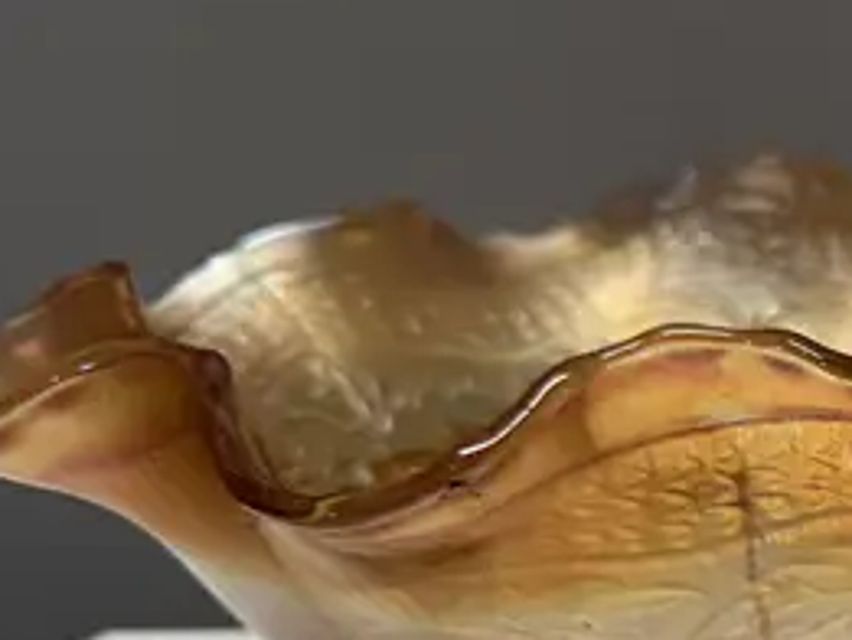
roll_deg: +0.7
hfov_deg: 17.3
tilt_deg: -18.2
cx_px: 1508
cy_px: 676
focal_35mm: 94
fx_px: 2315
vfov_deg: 15.4
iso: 100
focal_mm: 6.86
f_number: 1.78
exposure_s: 1/100
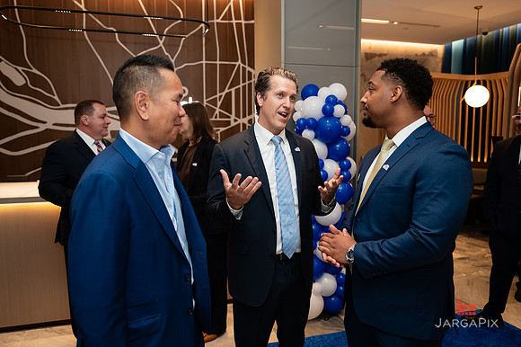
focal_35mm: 28
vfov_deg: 46.1
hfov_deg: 65.1
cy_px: 174
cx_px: 260
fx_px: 408
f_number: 3.2
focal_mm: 27.5
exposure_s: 1/160
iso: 400
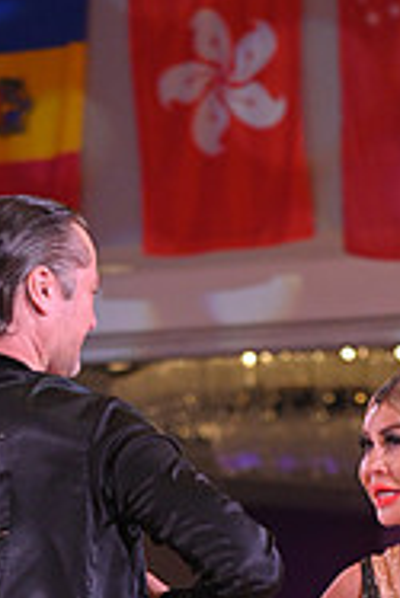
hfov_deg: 4.4
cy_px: 838
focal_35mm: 316
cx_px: 158
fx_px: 5257
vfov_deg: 6.4
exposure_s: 1/320
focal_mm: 102
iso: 2500
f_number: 4.5
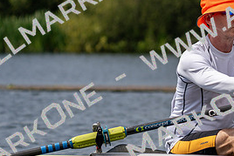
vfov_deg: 3.2
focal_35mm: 433
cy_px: 73
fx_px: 2816
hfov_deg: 4.7
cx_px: 248
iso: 160
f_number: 5.6
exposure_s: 1/1600
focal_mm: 200
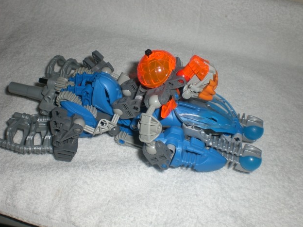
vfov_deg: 36.8
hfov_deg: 47.9
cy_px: 115
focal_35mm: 39
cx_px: 149
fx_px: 341
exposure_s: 1/60
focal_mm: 6.3
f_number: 4.4
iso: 50
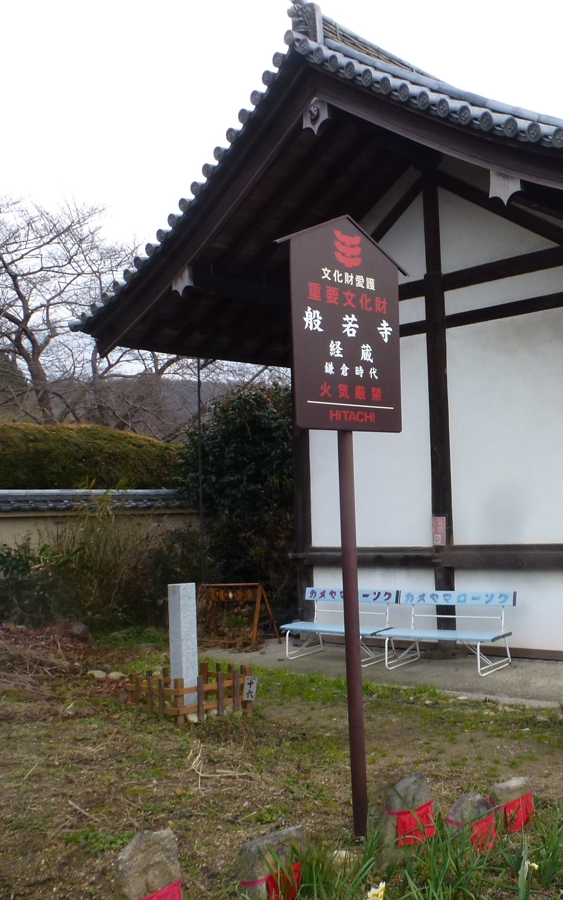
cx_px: 609
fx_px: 859
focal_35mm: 35
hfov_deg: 32.3
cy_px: 453
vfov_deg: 55.3
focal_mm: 4.3
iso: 100
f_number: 4
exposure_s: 1/160
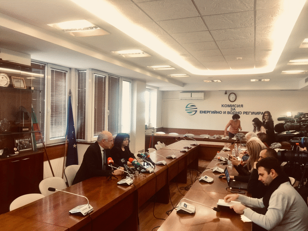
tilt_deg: -1.1
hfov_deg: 61.7
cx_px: 154
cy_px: 116
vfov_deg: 48.2
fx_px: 258
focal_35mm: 29
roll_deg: -1.9
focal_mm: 4.15
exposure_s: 1/17
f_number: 2.2
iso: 100
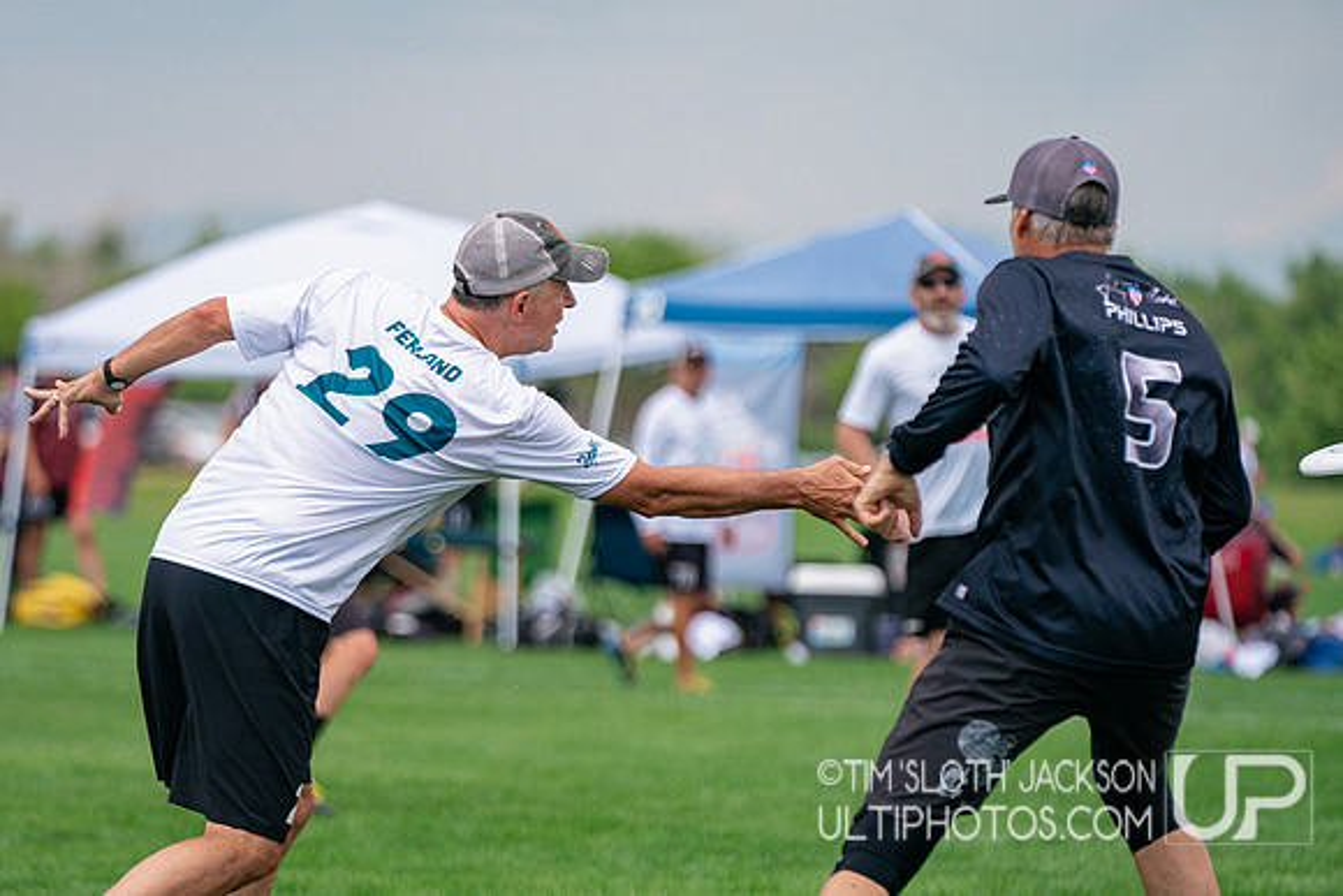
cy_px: 577
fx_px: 9035
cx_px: 469
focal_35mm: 242
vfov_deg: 5.7
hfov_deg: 8.5
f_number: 3.2
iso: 640
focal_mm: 186
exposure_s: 1/8000
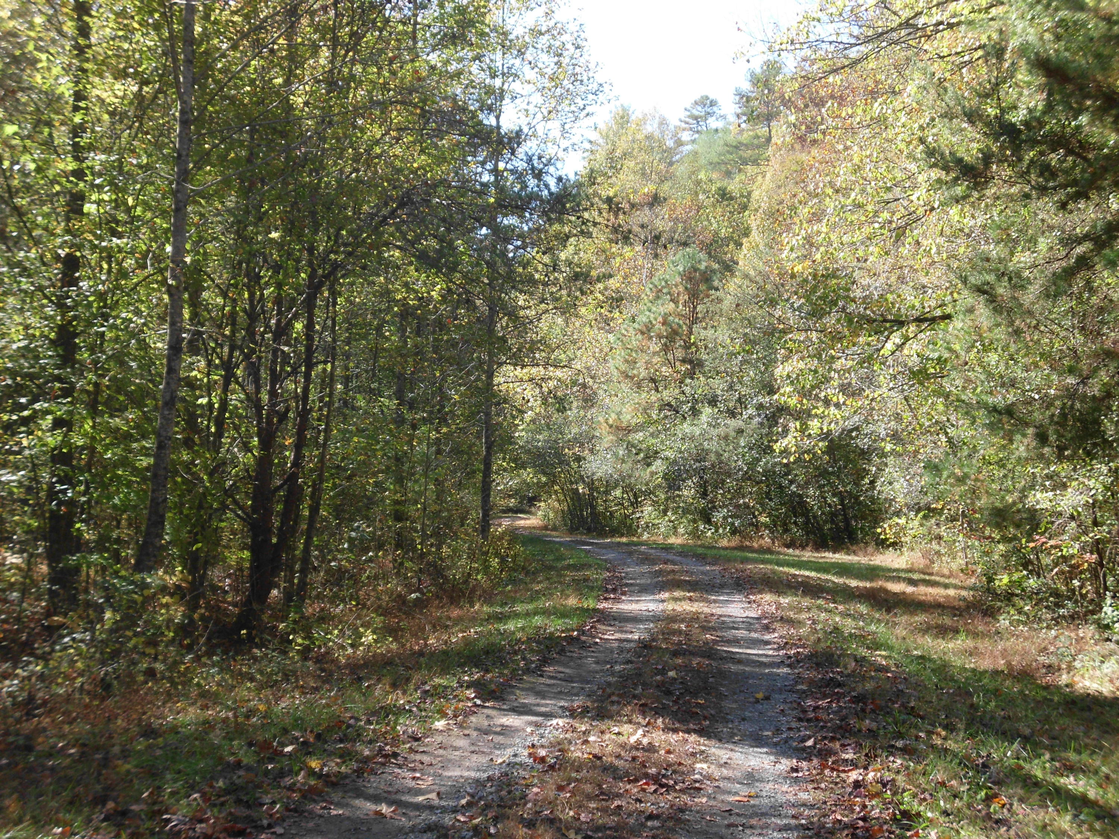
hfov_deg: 42.1
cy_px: 420
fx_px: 1455
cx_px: 560
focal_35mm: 45
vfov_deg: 32.2
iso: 100
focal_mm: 8.08
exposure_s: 1/234
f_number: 3.6
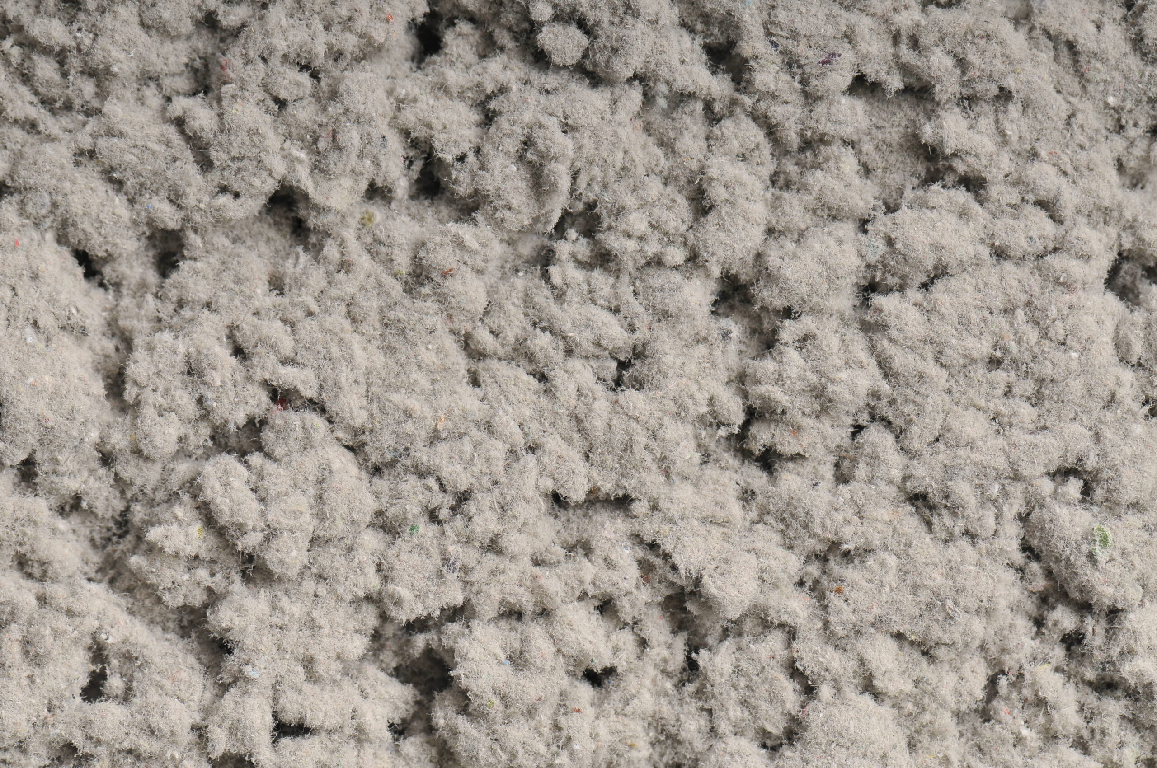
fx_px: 5055
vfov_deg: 8.7
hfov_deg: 13.1
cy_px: 384
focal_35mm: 158
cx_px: 578
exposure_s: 1/160
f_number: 8
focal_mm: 105
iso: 400
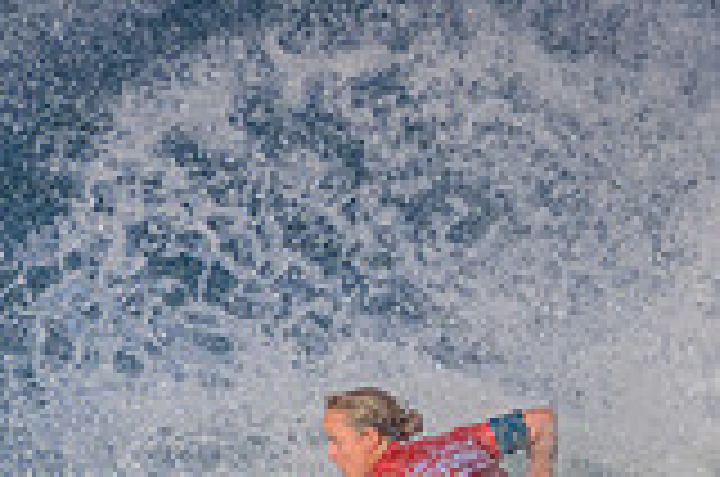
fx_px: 72535
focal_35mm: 3634
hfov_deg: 0.6
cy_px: 664
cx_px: 490
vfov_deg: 0.4
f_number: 11
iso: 1250
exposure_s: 1/3200
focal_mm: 1000
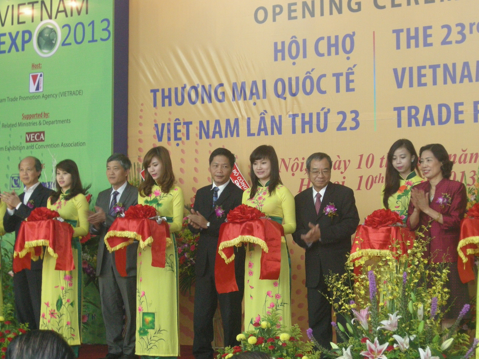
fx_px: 1370
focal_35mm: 99
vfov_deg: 14.9
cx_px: 250
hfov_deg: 19.8
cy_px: 194
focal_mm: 18.6
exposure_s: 1/30
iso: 426
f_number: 4.3
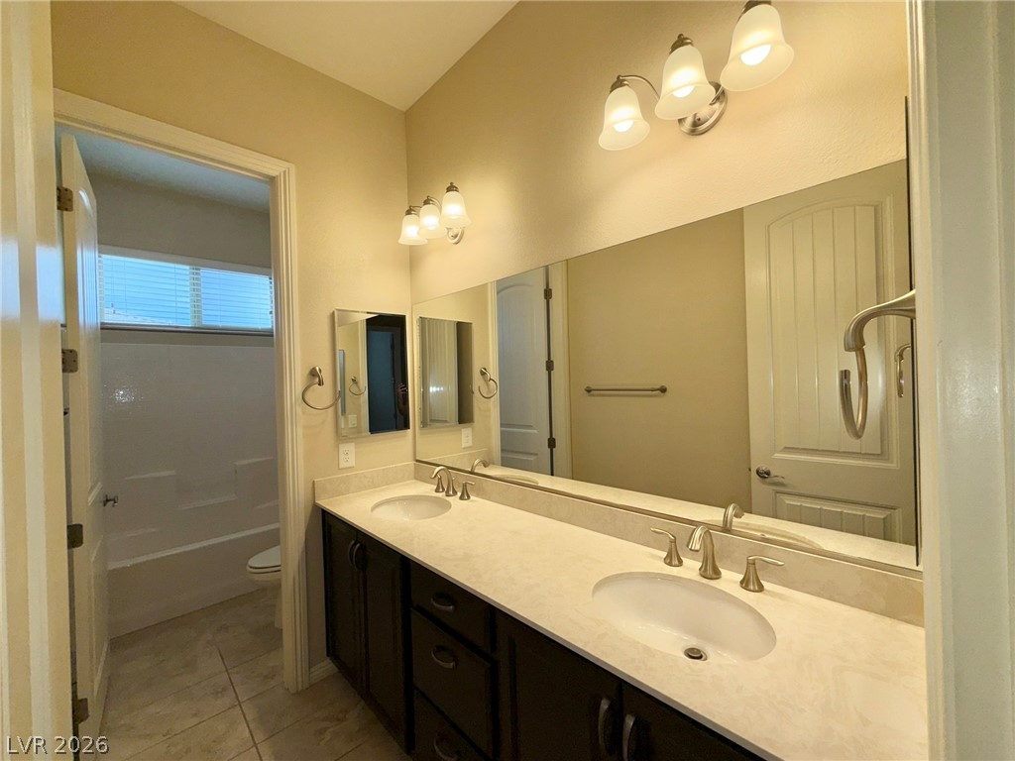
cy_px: 380
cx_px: 508
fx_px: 411
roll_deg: +2.2
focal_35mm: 14
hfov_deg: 102.1
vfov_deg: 85.7
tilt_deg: -0.4
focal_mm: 2.22
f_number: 2.2
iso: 16
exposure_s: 1/120
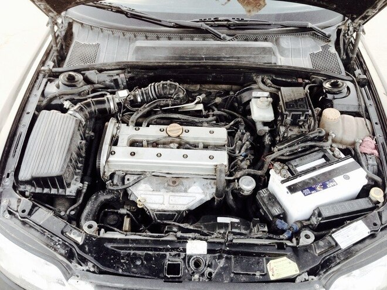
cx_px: 194
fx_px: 369
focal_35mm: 33
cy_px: 145
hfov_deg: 55.4
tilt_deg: -45.0
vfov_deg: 42.9
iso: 50
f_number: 2.4
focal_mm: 4.12
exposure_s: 1/60
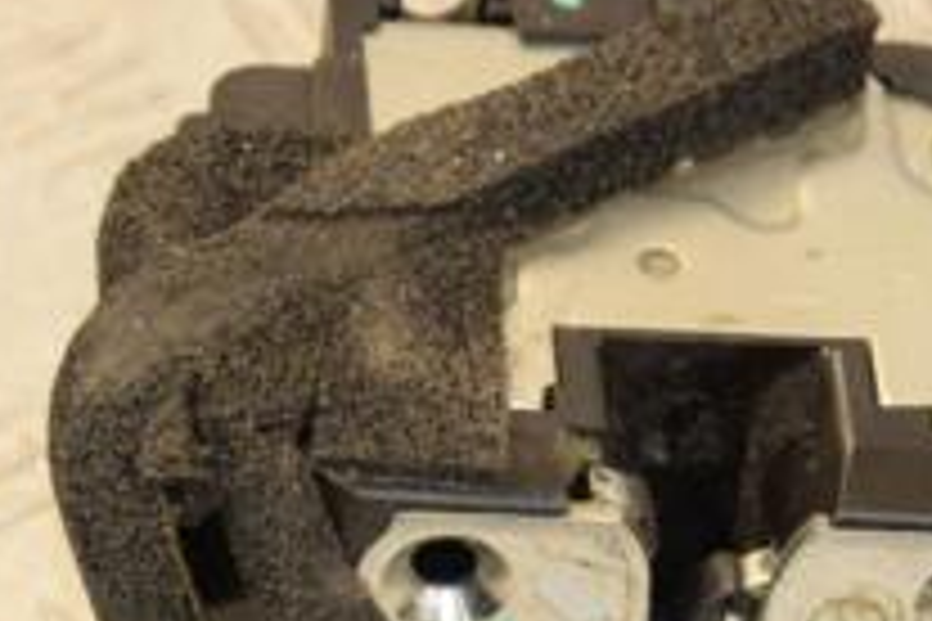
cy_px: 418
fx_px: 7870
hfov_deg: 6.8
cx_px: 788
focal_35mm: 304
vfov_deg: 4.5
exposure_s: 1/200
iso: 800
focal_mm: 70
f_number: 6.3
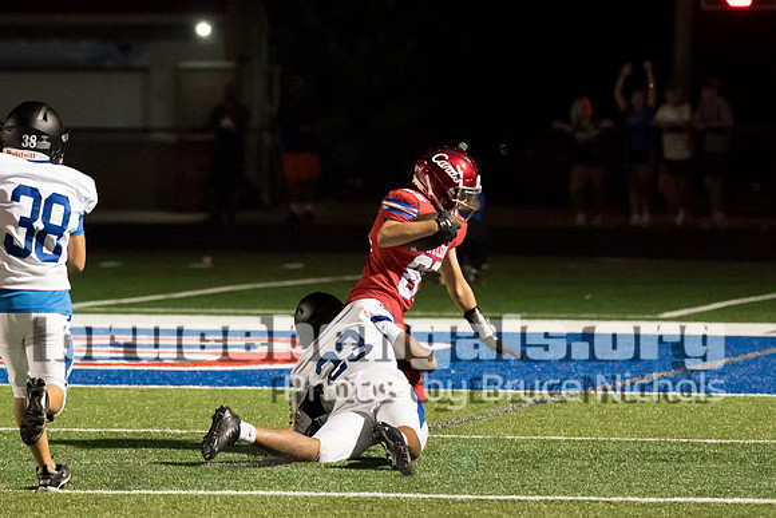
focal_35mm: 301
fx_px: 6498
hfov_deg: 6.8
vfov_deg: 4.6
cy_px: 231
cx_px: 366
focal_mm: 140
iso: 10000
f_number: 2.8
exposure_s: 1/1000
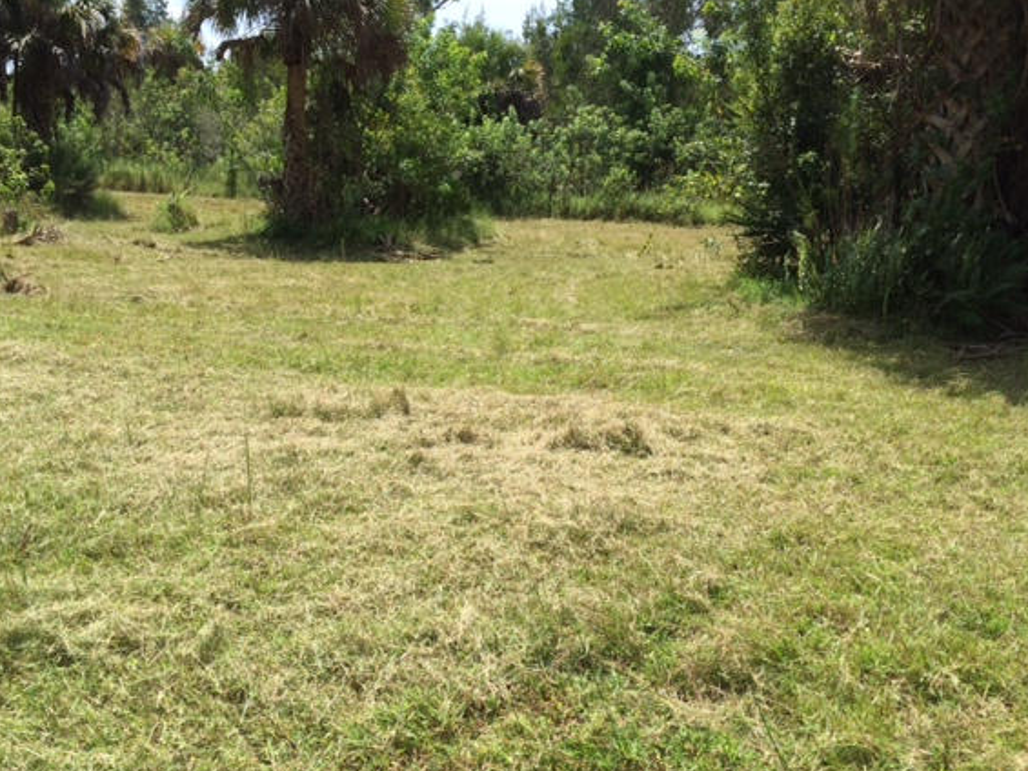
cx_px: 462
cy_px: 360
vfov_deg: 41.8
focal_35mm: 34
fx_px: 1010
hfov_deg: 53.9
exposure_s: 1/1244
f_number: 2.2
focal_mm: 4.12
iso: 32
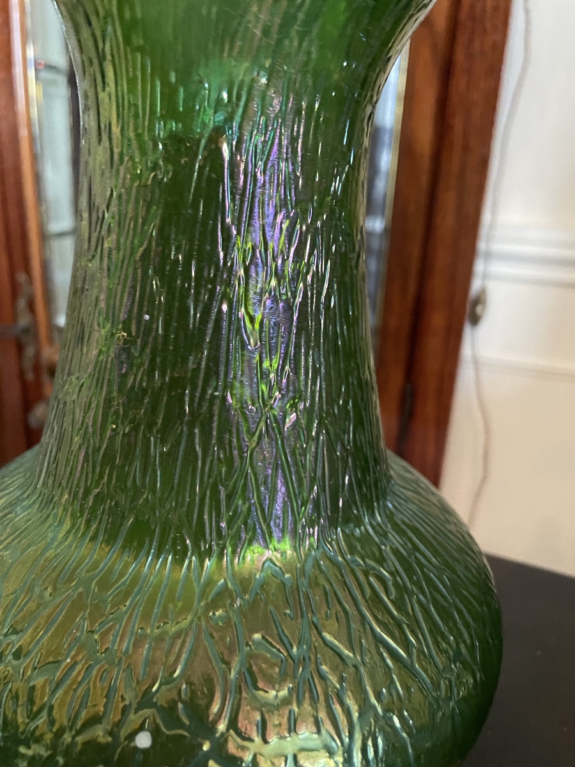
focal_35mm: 26
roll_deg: -1.5
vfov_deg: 67.3
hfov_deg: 53.1
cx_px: 288
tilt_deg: -20.5
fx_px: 576
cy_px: 384
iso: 500
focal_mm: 4.2
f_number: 1.6
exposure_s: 1/25
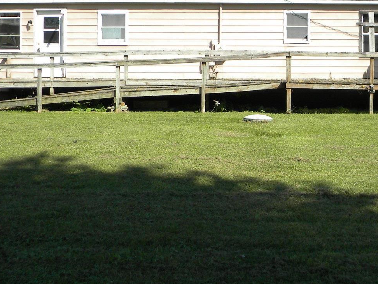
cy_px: 76
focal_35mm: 59
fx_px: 644
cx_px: 307
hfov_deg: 31.8
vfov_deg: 24.6
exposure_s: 1/728
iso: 80
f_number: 3.5
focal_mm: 5
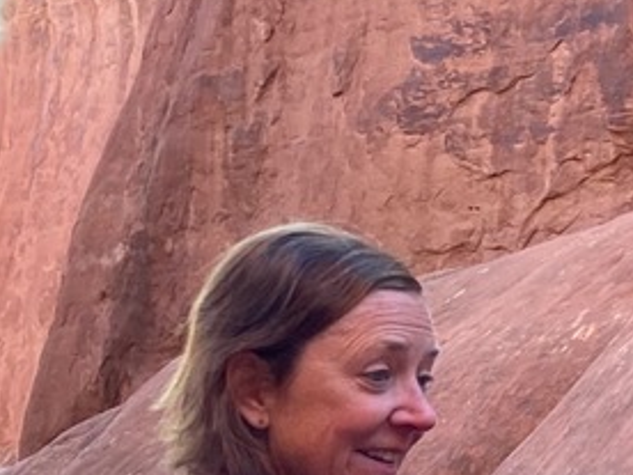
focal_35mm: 135
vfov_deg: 10.9
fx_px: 2469
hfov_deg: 13.4
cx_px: 1061
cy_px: 379
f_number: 1.8
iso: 50
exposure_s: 1/121
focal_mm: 3.99
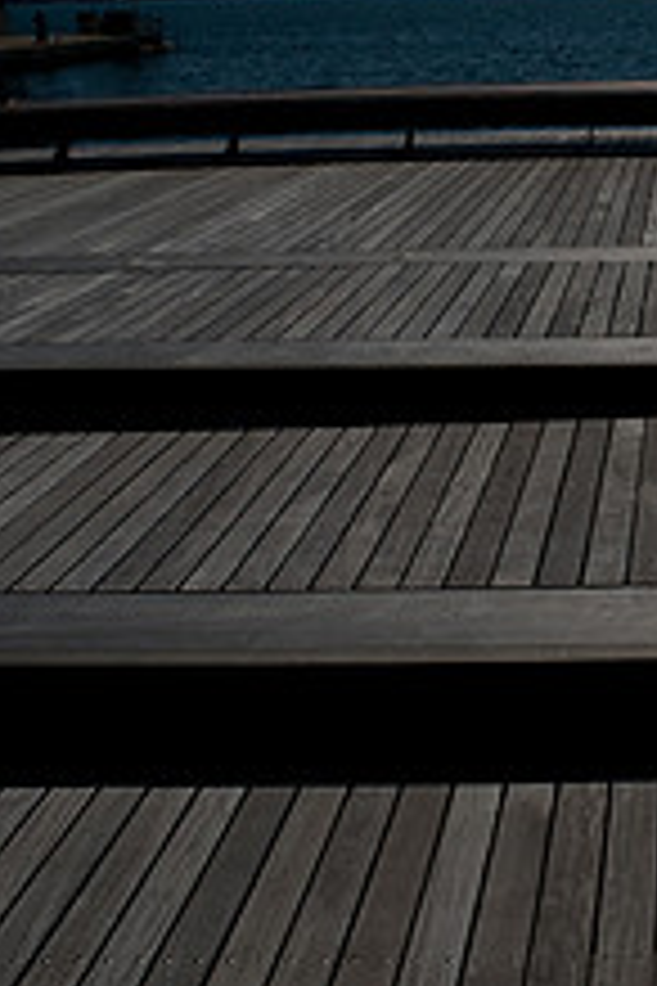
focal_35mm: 41
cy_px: 338
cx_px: 668
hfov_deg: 30.2
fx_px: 1122
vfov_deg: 46.7
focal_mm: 20
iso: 200
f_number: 16
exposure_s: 1/2000
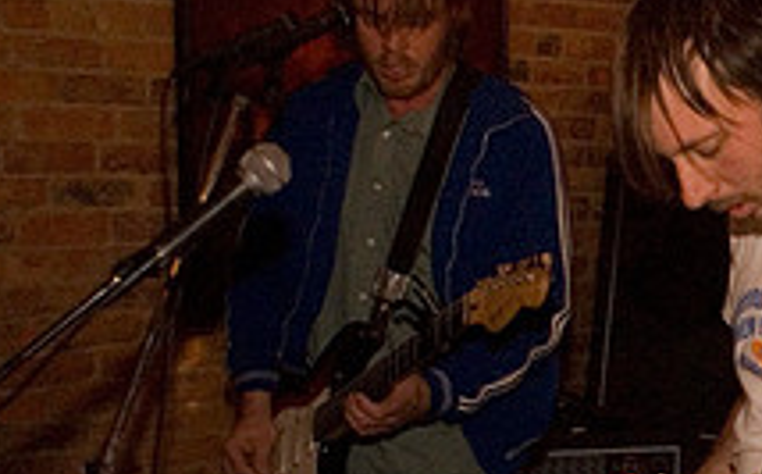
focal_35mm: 83
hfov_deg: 23.4
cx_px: 840
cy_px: 299
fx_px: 1721
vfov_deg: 15.6
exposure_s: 1/25
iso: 1600
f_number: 2.8
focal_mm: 20
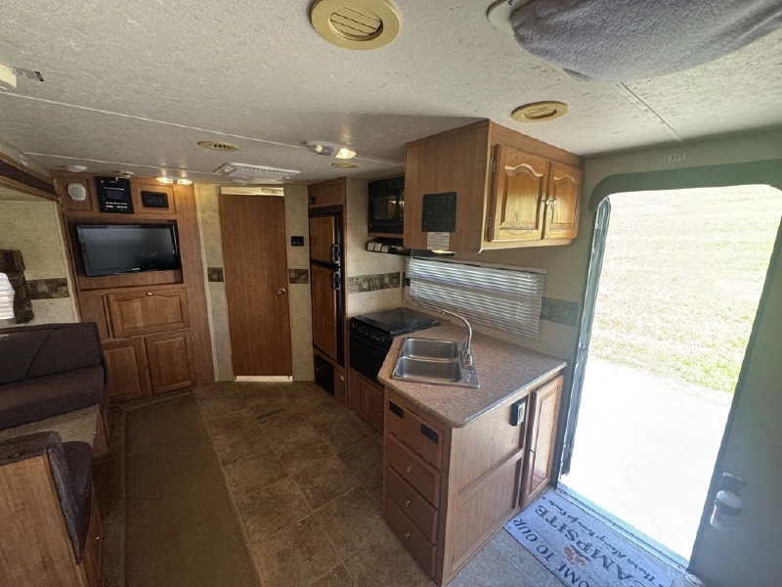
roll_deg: +0.8
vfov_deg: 85.7
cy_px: 294
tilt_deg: -10.8
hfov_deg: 102.1
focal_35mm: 14
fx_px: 316
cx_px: 391
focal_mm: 2.22
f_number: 2.2
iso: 200
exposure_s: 1/99
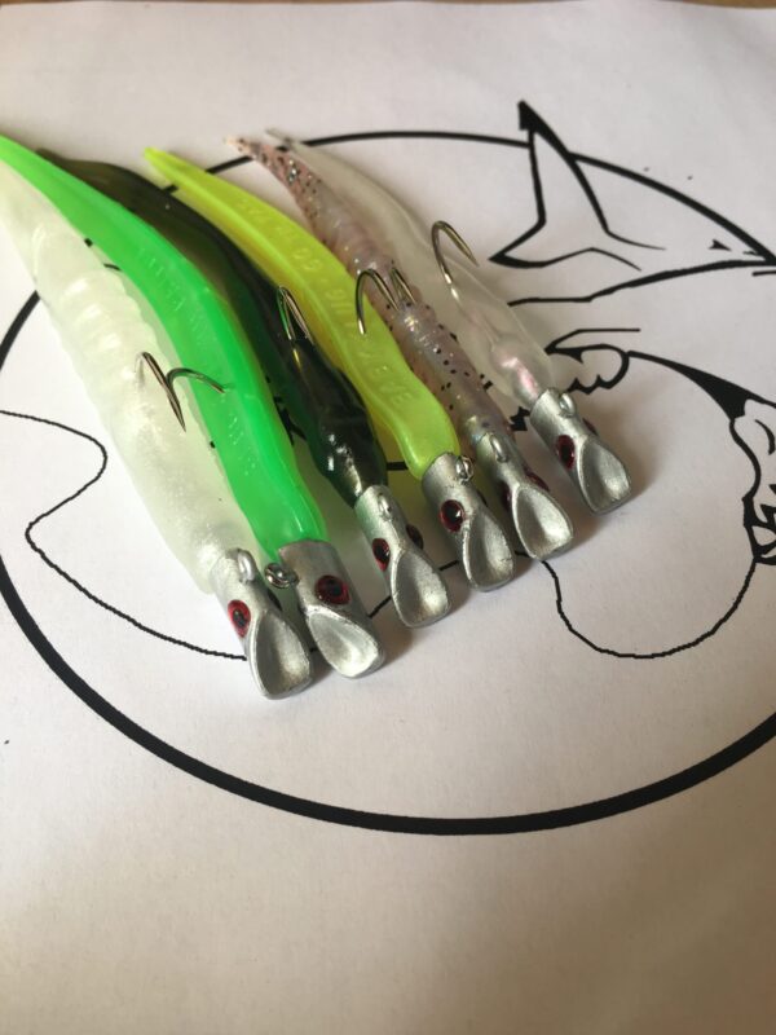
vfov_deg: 61.7
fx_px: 867
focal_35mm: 29
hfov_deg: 48.2
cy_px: 518
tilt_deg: -53.8
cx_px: 388
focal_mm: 4.15
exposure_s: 1/50
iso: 32
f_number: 2.2
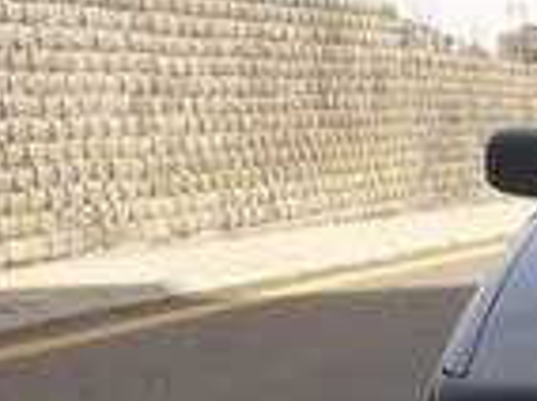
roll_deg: -1.8
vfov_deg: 10.4
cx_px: 1025
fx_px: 2091
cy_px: 679
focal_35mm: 135
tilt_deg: -13.3
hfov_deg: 13.0
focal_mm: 4.15
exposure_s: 1/1368
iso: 32
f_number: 2.2
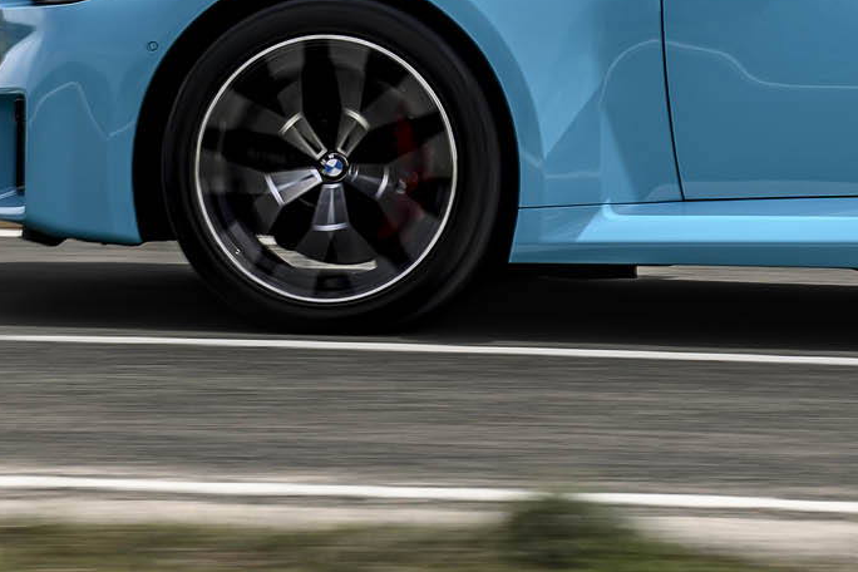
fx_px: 6887
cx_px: 724
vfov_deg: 4.7
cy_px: -119
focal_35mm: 289
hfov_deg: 7.1
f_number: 7.1
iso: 32
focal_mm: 61
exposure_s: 1/40
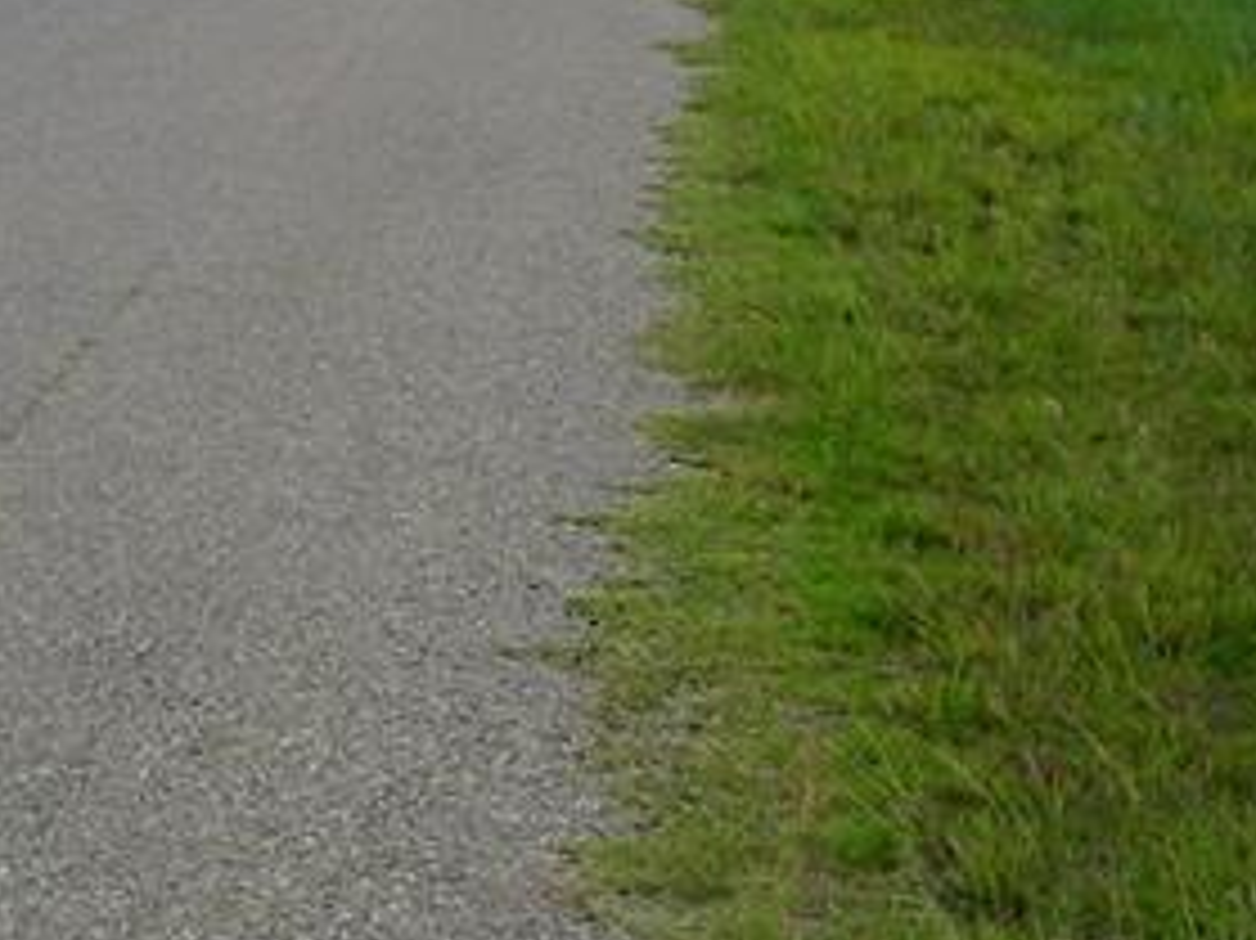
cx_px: 419
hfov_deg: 17.8
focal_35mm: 110
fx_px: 3990
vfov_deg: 13.4
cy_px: 405
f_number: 7.2
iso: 80
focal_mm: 5.4
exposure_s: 1/320
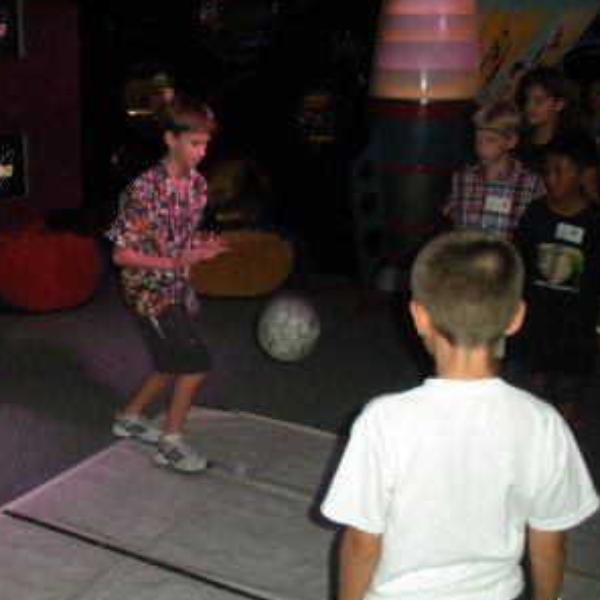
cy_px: 264
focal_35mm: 49
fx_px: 961
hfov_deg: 34.4
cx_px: 215
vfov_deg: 34.6
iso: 218
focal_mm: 6.3
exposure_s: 1/60
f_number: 3.5
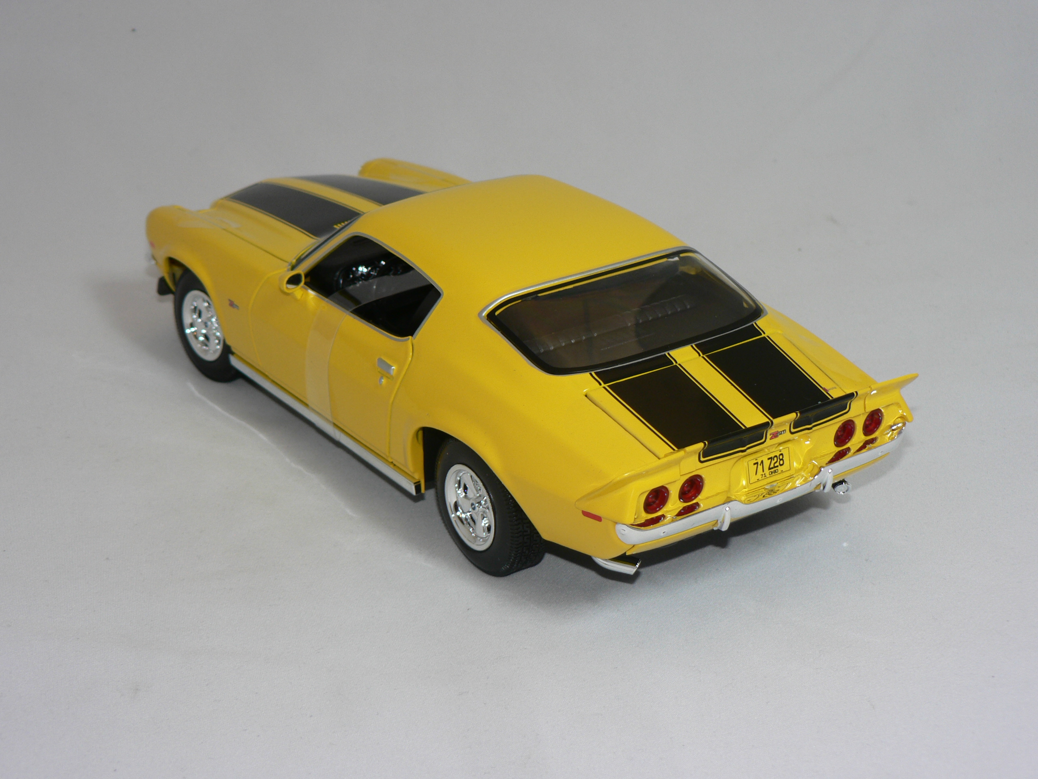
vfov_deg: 22.9
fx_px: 1919
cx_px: 519
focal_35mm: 64
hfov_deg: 30.3
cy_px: 390
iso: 80
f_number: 3.2
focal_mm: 10.7
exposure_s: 1/60
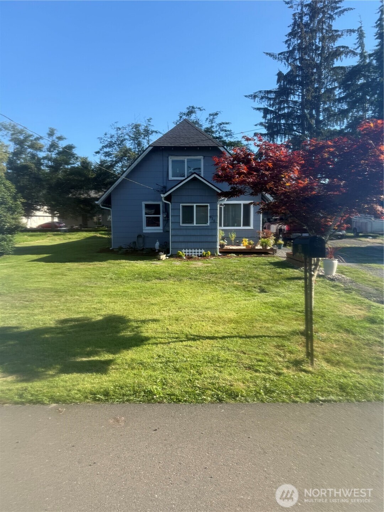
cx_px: 192
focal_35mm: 24
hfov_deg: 56.8
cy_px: 256
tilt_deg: -4.4
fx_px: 355
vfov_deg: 71.6
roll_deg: -0.1
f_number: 1.78
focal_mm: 6.76
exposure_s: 1/2169
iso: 80
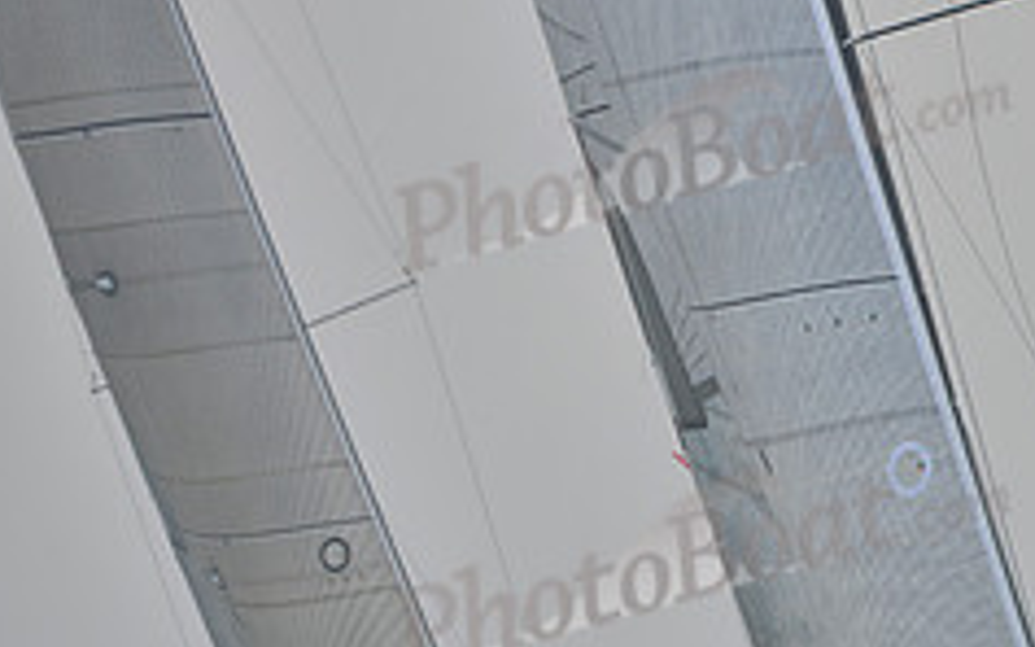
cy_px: 728
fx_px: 21827
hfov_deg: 2.7
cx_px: 1240
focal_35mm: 774
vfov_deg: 1.7
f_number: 7.1
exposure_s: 1/800
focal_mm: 310
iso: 280
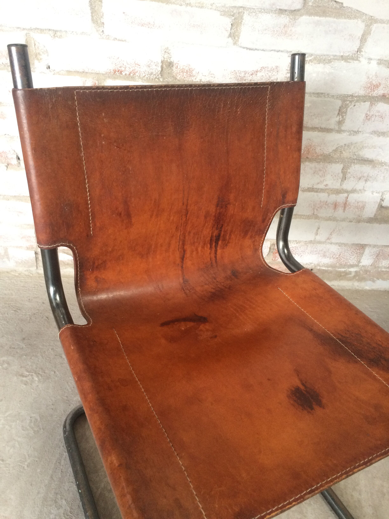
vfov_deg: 61.7
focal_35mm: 29
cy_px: 260
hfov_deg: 48.2
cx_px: 194
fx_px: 435
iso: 64
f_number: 2.2
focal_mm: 4.15
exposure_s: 1/30
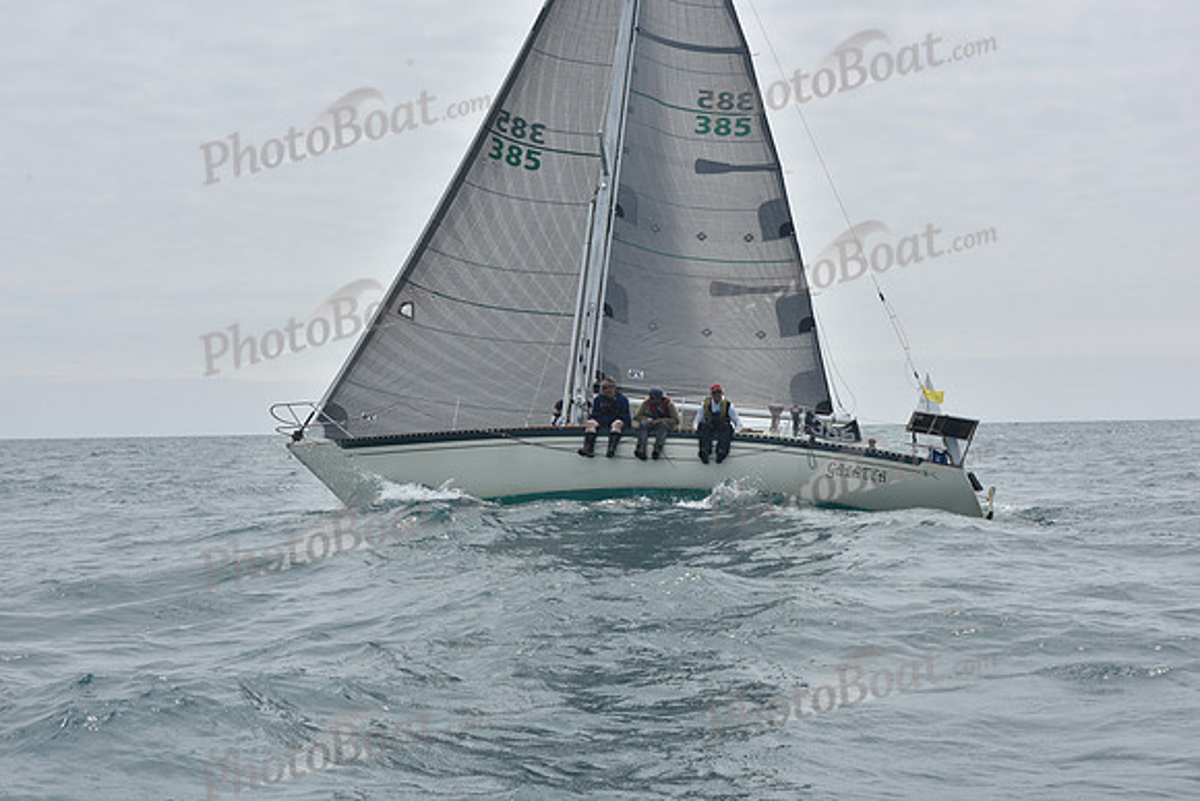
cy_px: 400
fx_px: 2334
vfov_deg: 19.5
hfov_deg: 28.8
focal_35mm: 70
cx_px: 600
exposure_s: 1/800
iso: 250
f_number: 11
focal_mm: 70
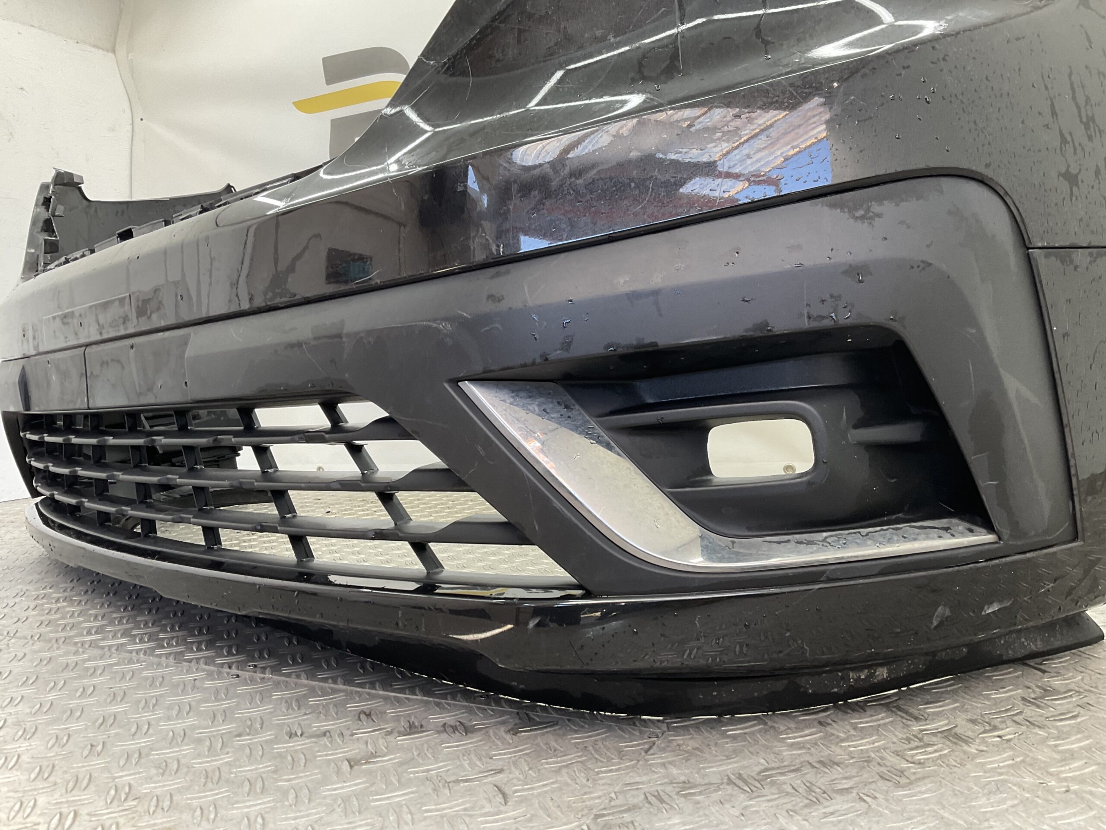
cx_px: 553
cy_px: 415
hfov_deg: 61.7
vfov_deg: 48.2
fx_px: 927
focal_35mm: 29
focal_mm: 3
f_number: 1.8
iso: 50
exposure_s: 1/100
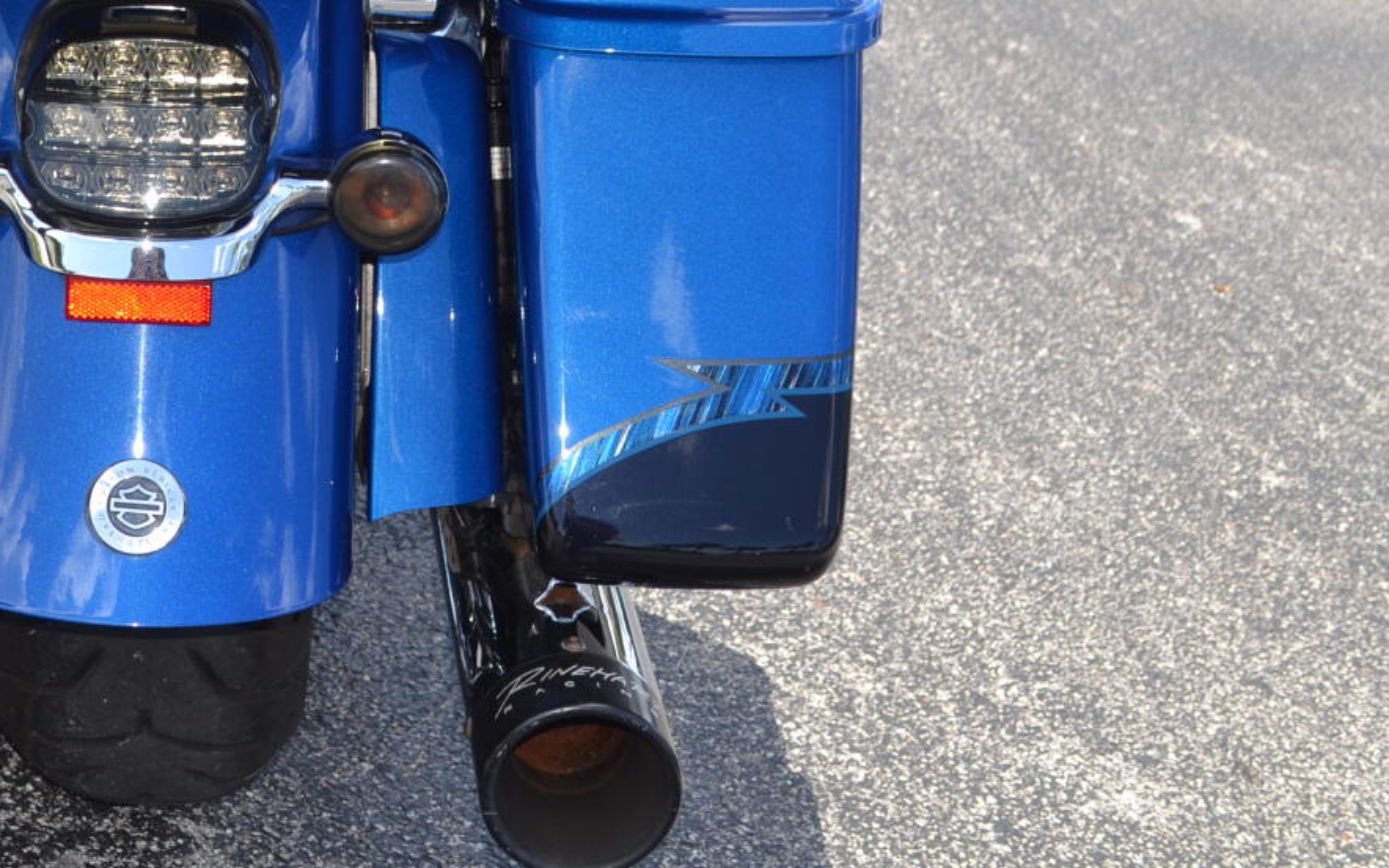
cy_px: -97
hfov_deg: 24.2
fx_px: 3143
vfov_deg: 15.3
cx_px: 146
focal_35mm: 83
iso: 100
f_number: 5.6
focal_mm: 24
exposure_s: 1/200
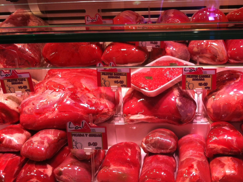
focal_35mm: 47
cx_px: 163
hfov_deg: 40.0
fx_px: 329
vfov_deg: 30.8
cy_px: 98
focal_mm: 3.85
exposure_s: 1/60
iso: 80
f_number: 2.8
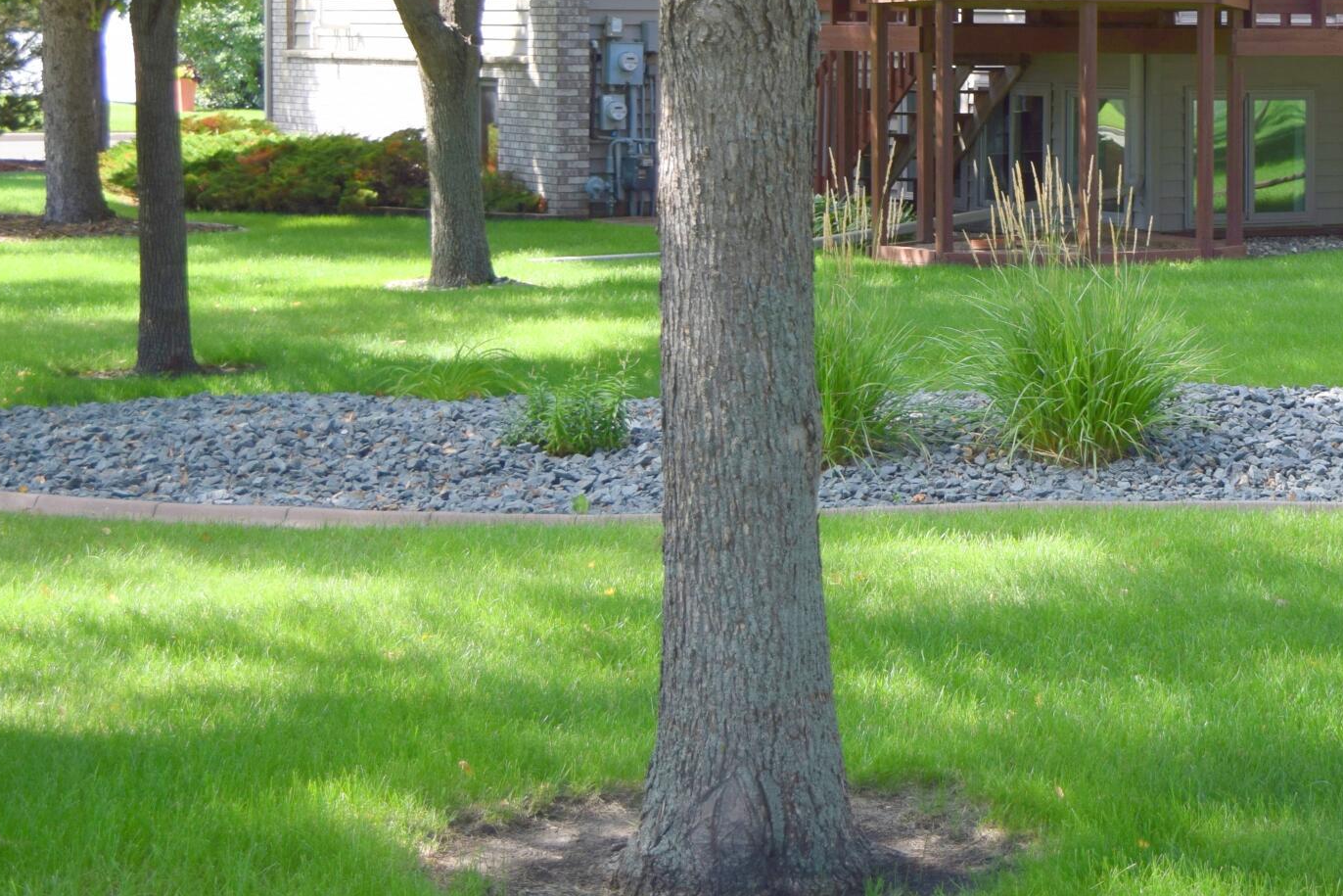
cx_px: 1218
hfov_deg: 21.0
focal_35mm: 95
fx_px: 3548
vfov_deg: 14.3
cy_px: 137
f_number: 5
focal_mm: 29
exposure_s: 1/200
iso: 100
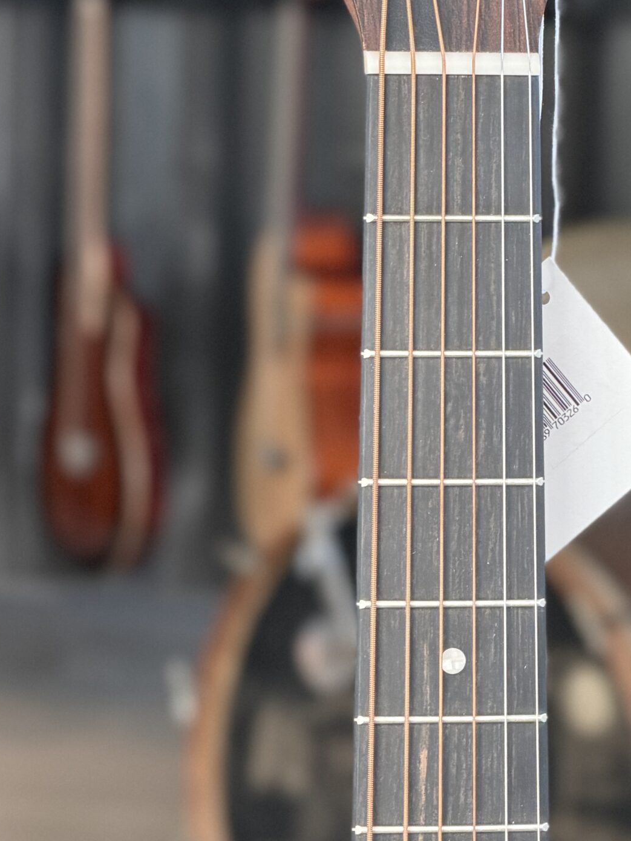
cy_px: 77
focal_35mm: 184
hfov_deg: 8.1
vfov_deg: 10.7
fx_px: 4473
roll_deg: -1.7
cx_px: 437
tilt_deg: -5.2
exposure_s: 1/119
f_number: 2.8
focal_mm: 16.89
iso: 400
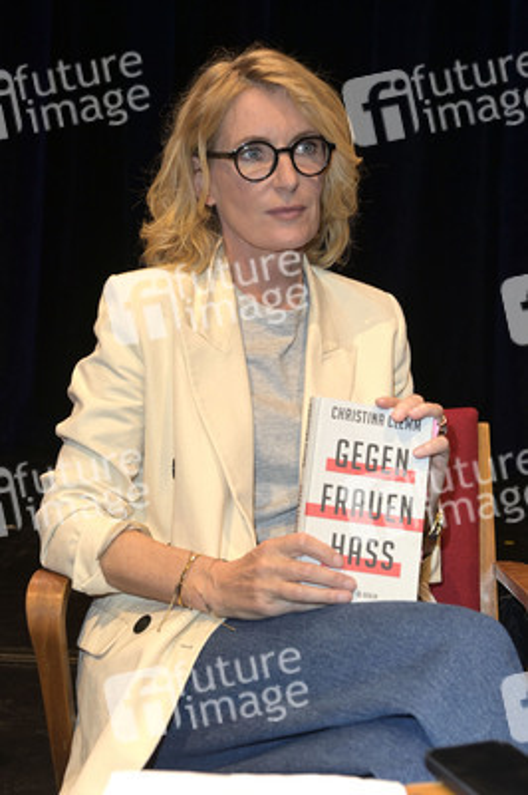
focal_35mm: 55
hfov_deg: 24.6
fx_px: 1212
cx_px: 264
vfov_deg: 36.3
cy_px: 398
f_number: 5.6
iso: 800
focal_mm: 55
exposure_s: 1/125
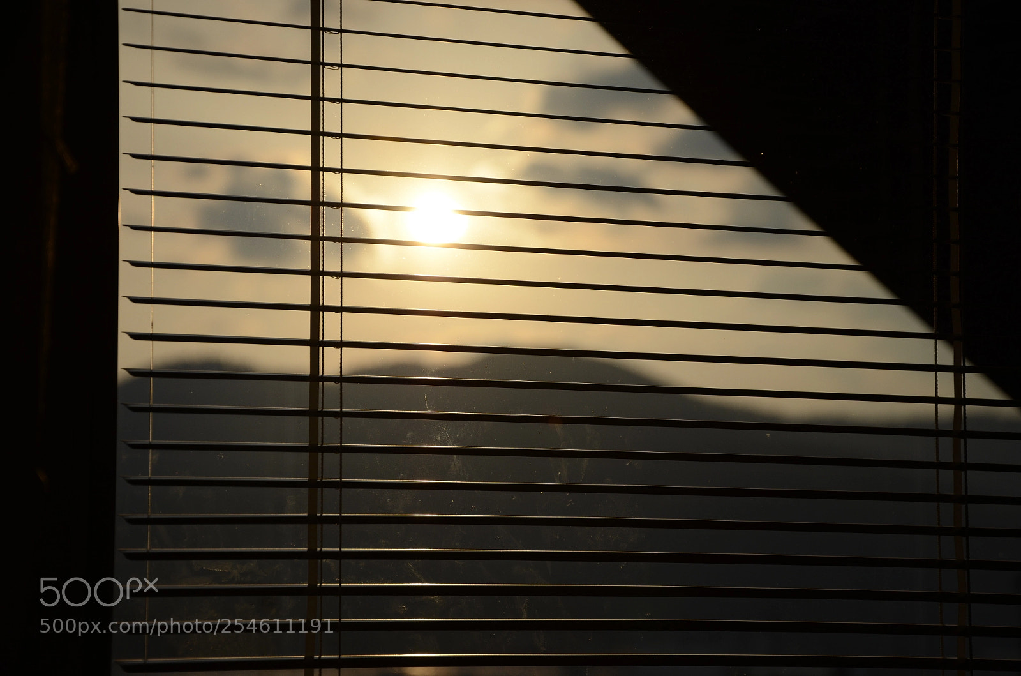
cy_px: 338
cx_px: 510
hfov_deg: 20.7
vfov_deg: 13.8
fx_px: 2801
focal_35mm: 99
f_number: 5.3
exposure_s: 1/2500
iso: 200
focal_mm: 66
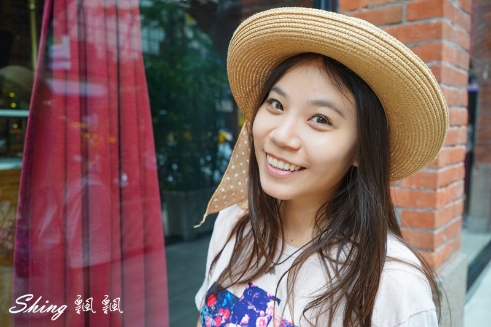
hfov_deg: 58.7
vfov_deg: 41.1
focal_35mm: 32
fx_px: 436
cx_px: 246
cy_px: 164
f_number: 5
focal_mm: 32
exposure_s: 1/250
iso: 1250
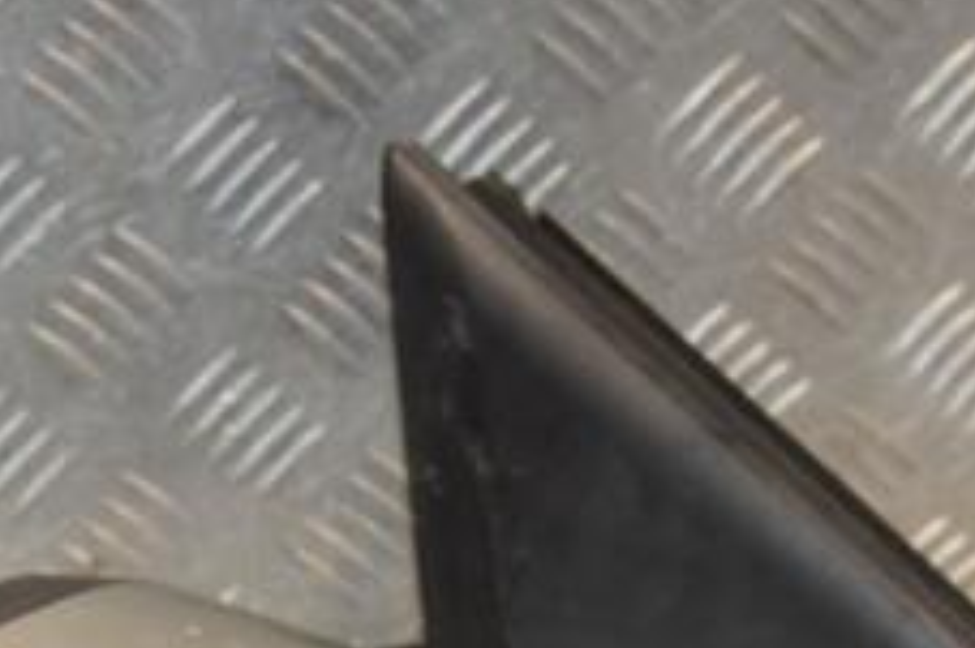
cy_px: 824
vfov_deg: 7.6
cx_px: 494
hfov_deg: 11.5
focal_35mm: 178
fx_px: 4826
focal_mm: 45
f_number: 7.1
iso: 800
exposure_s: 1/200
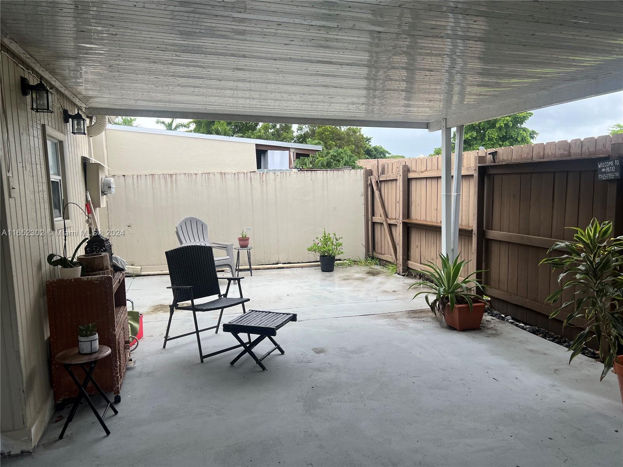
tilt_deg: -6.8
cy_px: 234
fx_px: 468
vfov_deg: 53.1
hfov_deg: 67.3
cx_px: 312
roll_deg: +1.9
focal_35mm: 26
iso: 50
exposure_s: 1/687
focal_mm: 5.7
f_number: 1.5
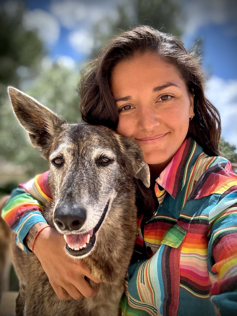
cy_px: 158
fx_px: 274
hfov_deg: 46.8
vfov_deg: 60.0
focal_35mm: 30
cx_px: 118
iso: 25
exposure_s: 1/410
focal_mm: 2.69
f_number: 1.9
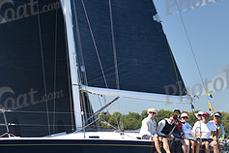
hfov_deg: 12.0
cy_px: 144
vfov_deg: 8.0
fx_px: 1088
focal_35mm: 171
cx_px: 114
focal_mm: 70
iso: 200
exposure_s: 1/800
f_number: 2.8
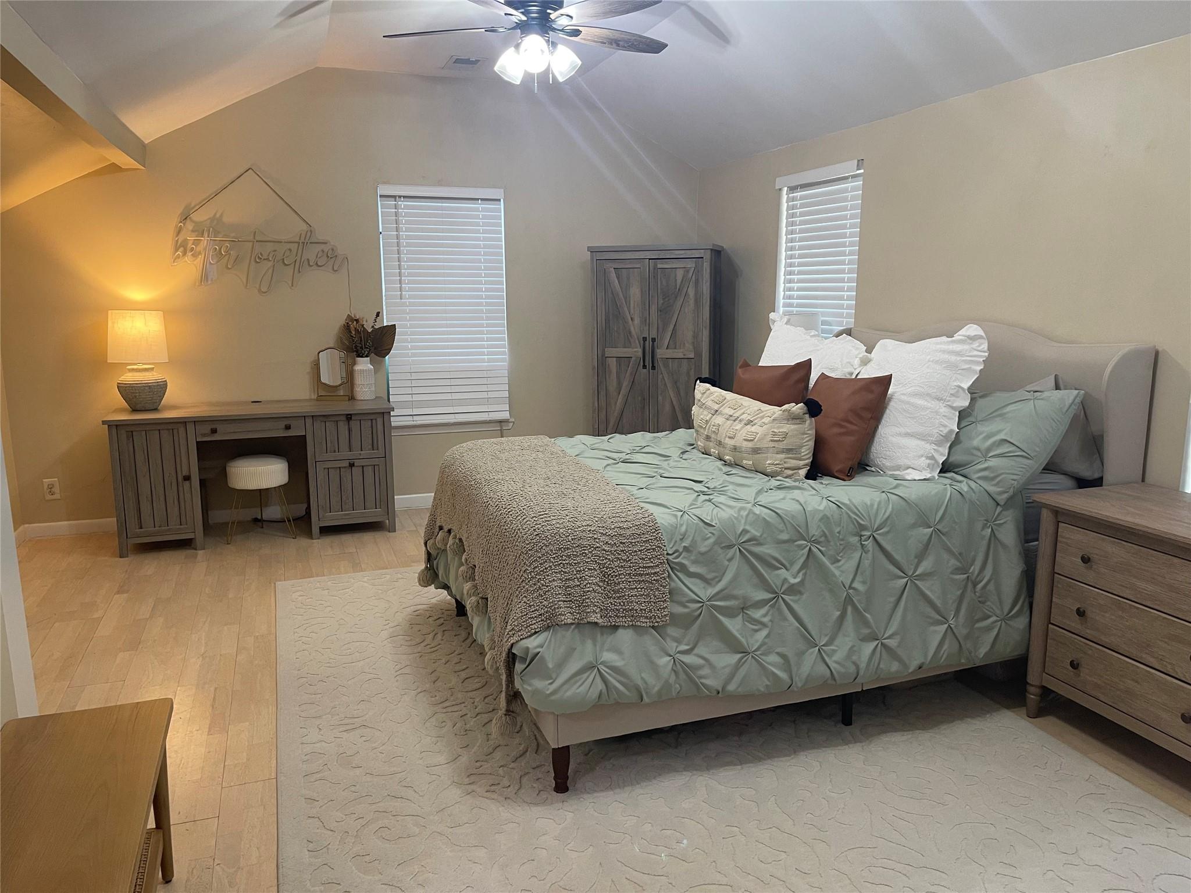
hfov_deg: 69.4
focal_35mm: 25
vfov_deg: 54.9
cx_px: 596
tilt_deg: -11.1
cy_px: 446
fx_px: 860
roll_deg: +0.2
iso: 125
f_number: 1.6
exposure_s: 1/60
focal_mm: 5.1
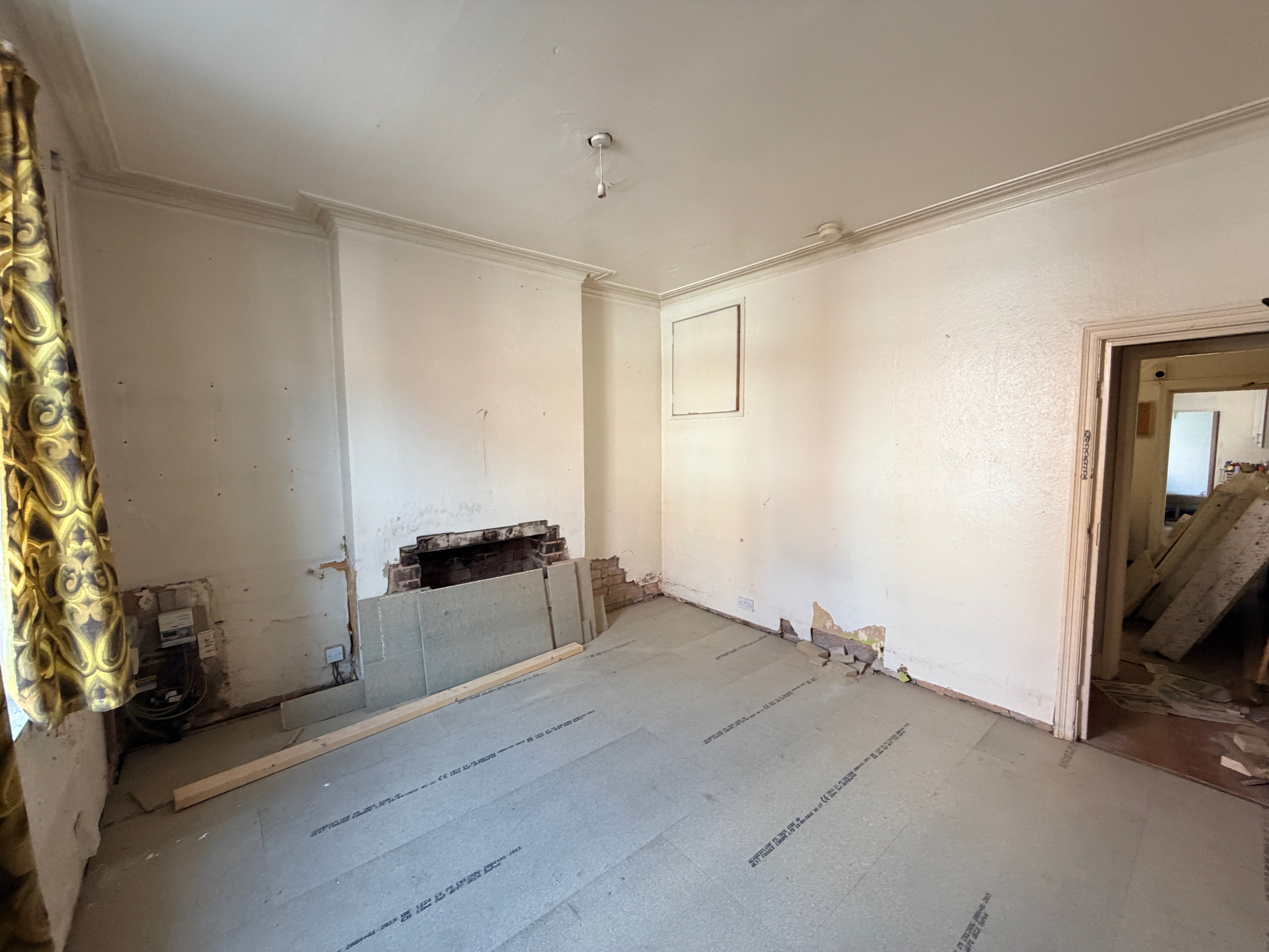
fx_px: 513
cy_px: 476
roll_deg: +0.4
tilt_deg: -4.3
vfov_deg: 85.7
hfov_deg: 102.1
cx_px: 634
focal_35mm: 14
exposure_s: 1/119
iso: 320
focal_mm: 2.22
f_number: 2.2
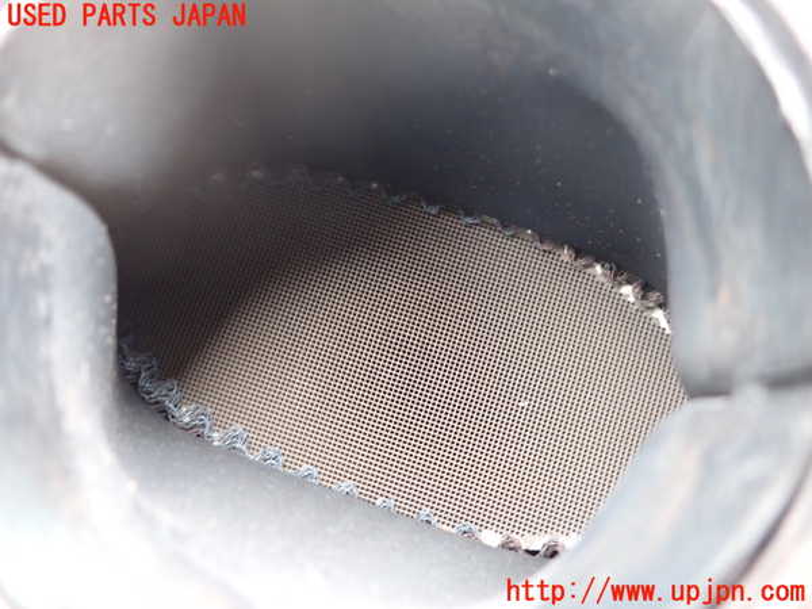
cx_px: 406
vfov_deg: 54.9
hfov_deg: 69.4
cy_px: 304
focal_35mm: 25
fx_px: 586
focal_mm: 4.5
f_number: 2
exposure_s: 1/30
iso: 400
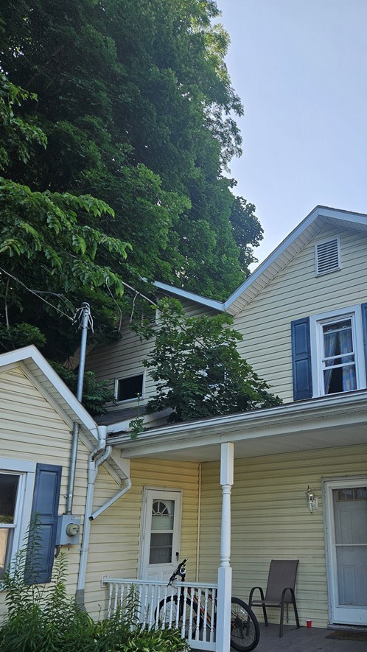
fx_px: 502
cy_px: 373
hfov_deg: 39.2
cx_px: 273
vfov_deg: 65.7
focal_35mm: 29
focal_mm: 5.4
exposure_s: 1/437
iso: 25
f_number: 1.8
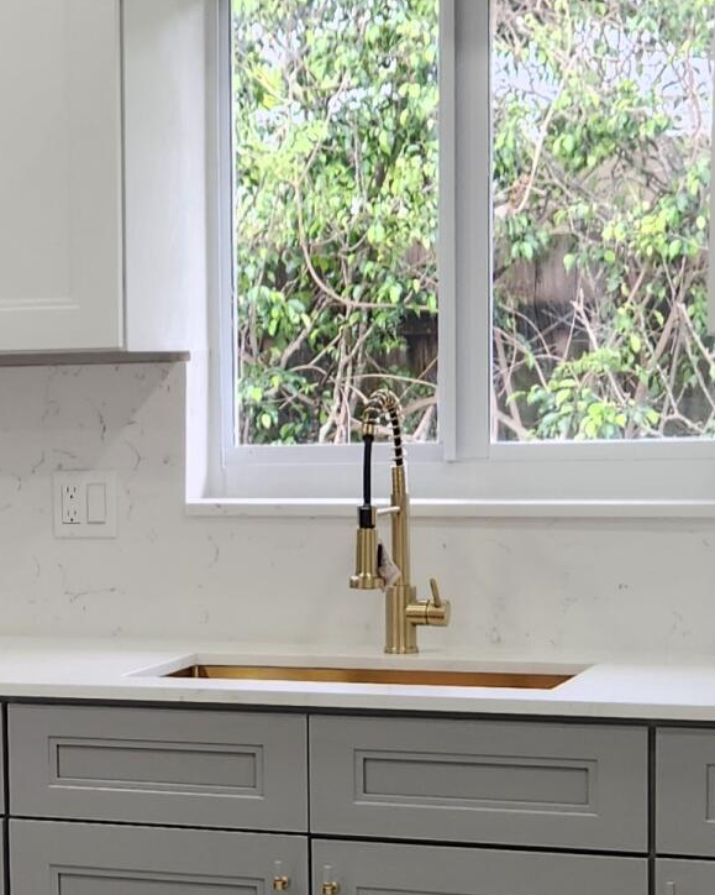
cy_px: 650
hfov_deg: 16.1
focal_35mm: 93
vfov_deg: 20.5
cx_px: -33
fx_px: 2461
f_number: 1.8
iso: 100
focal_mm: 5.4
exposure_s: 1/180
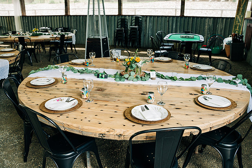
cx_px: 126
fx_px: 217
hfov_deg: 60.3
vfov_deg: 42.3
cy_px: 84
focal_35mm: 31
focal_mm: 31
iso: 640
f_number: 5.6
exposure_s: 1/160
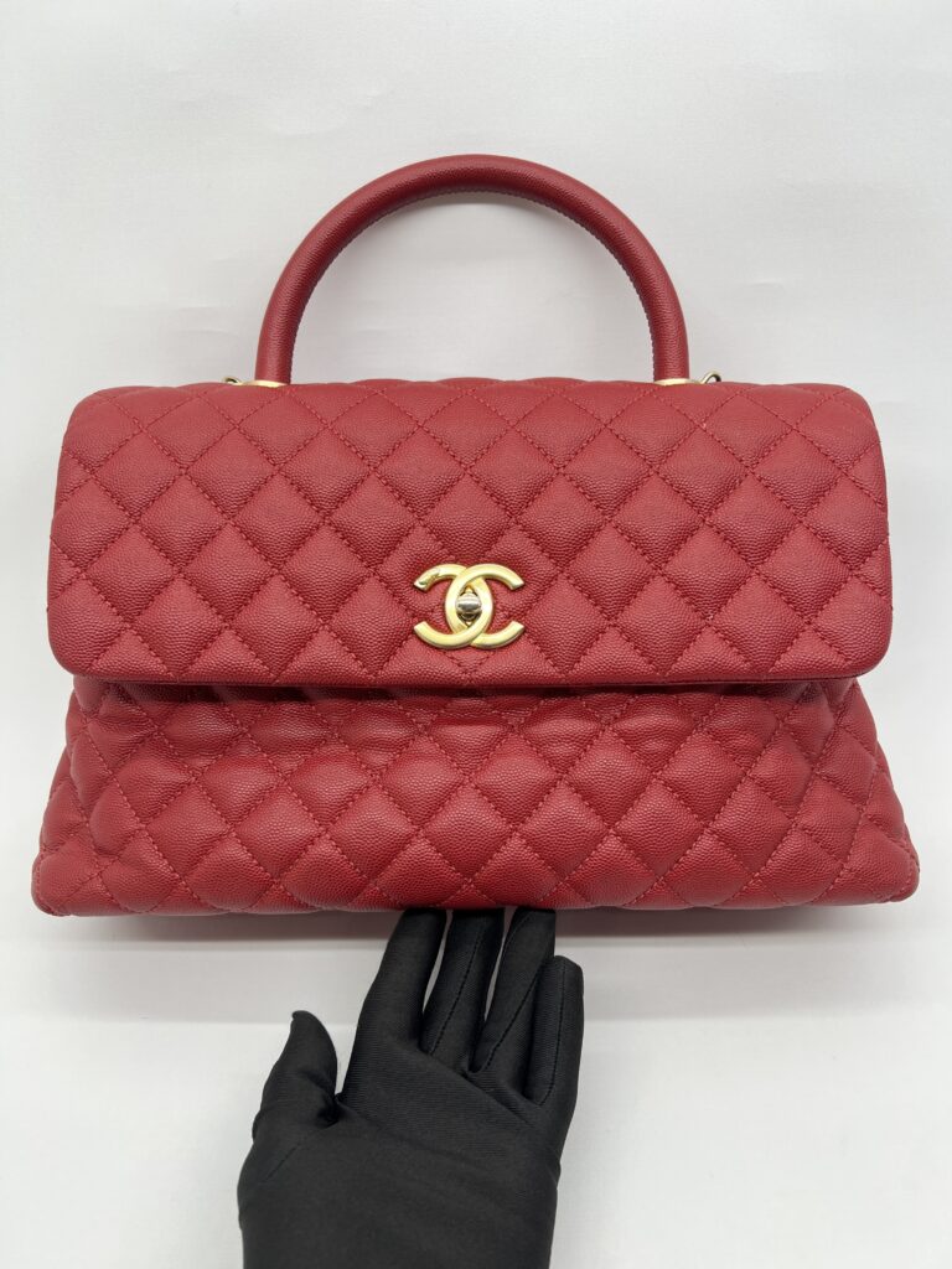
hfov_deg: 53.1
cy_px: 634
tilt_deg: -32.2
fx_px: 953
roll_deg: +0.9
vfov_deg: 67.3
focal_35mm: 26
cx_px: 476
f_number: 1.5
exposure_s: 1/100
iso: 40
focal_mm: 5.7
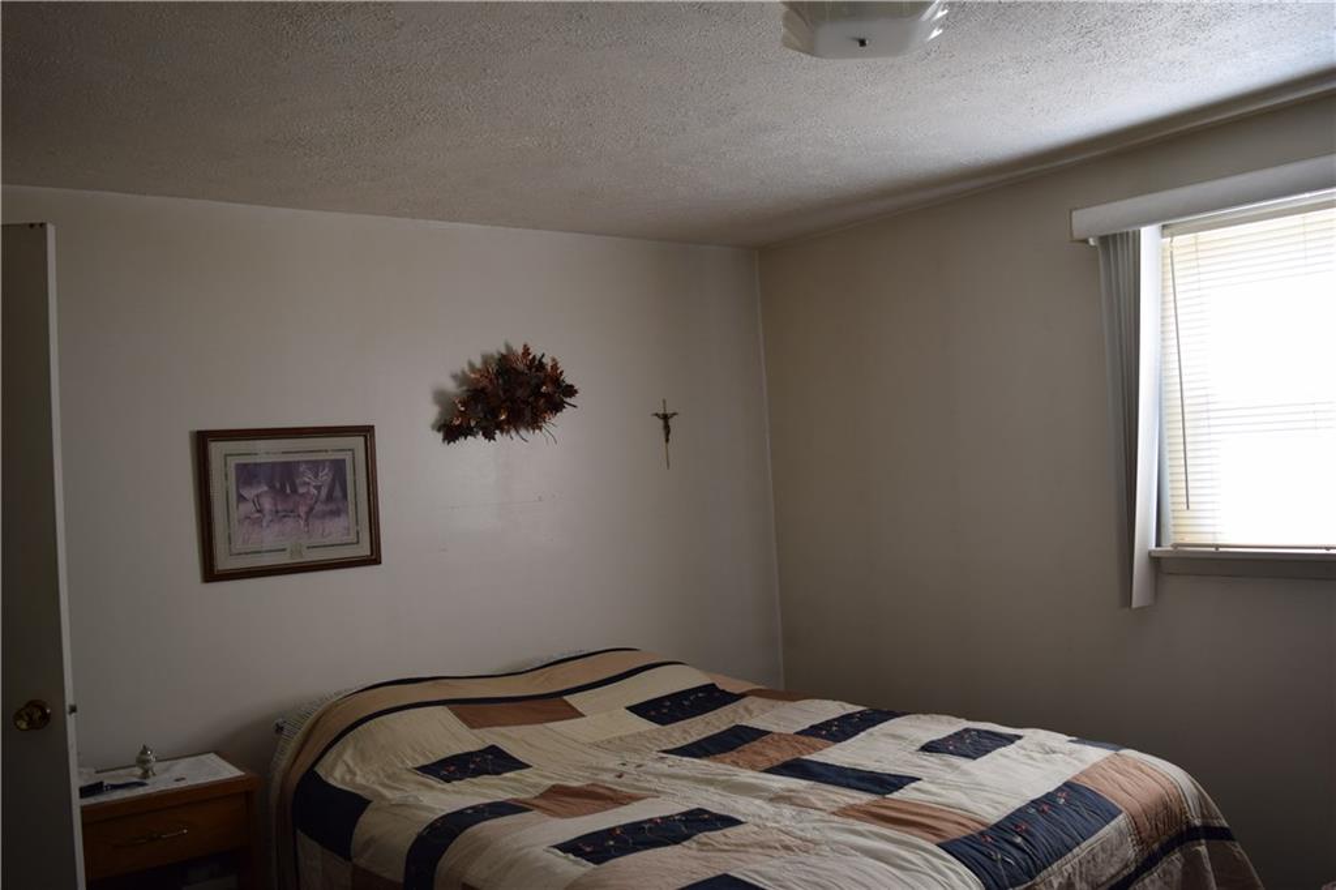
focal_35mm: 30
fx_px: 1113
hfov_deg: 61.9
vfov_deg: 43.6
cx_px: 668
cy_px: 445
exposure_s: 1/80
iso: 400
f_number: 4.5
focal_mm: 20
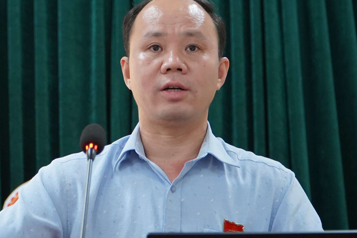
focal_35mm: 129
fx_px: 1279
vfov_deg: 10.6
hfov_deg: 15.9
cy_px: 122
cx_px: 127
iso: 3200
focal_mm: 53
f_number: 4
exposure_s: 1/160
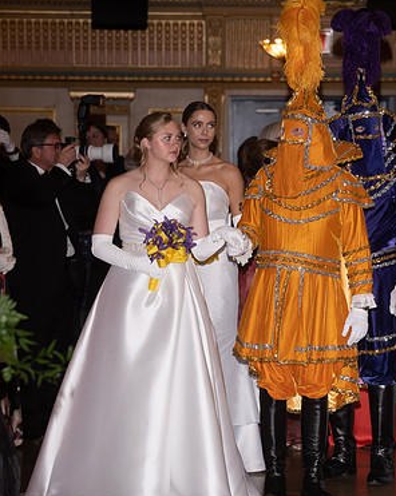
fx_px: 2157
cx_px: 199
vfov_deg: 13.1
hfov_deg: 10.5
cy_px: 298
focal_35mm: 147
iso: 320
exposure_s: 1/60
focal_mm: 129
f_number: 5
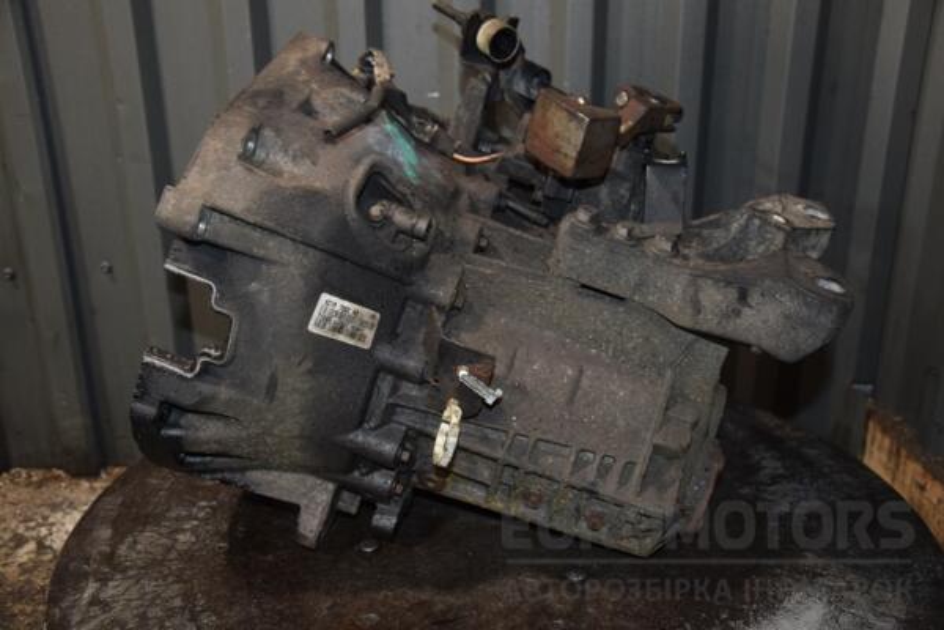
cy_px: 315
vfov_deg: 35.5
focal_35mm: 38
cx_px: 472
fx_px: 983
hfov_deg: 51.3
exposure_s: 1/60
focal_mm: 25
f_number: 5
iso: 800
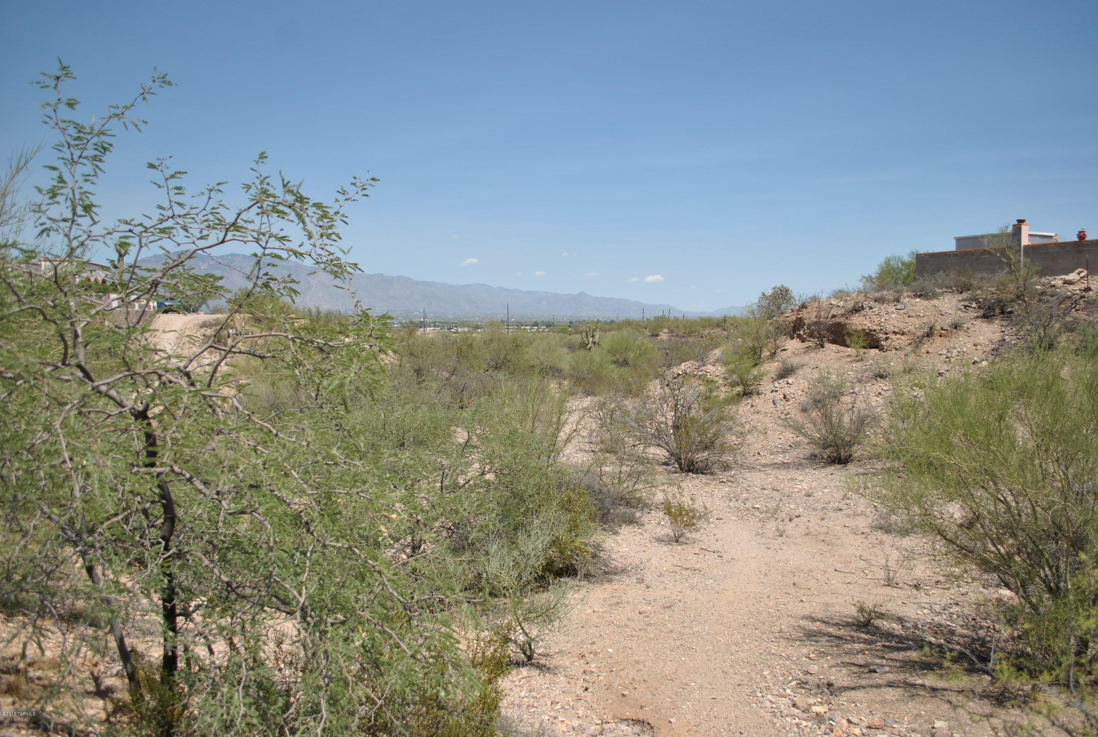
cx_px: 549
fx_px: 825
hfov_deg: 67.3
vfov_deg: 48.1
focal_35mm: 27
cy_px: 368
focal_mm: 18
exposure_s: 1/1600
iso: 100
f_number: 3.5
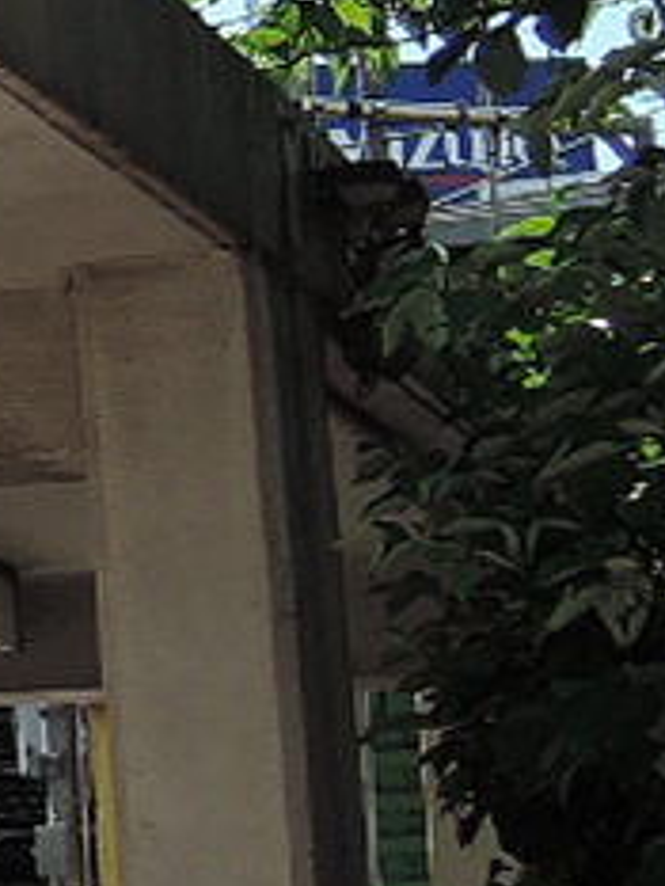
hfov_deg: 7.0
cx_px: -1942
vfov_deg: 12.0
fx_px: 4223
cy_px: 327
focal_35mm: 165
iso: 80
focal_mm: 5.1
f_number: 2.8
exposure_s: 1/800
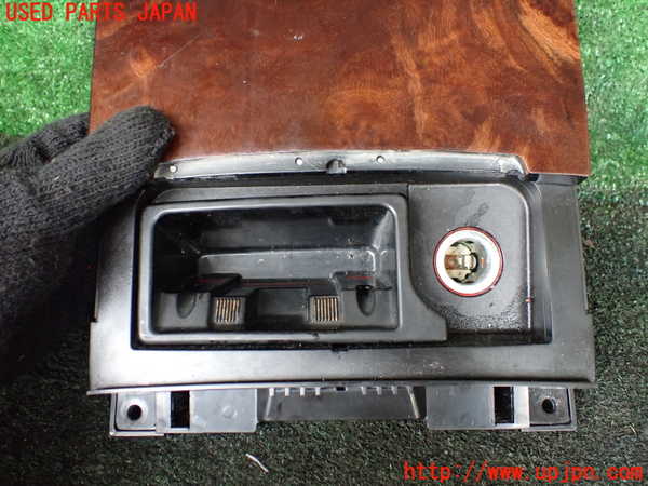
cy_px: 243
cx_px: 324
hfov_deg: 60.0
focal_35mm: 30
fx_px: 562
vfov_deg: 46.8
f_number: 2.3
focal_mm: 5.4
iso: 800
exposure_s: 1/50
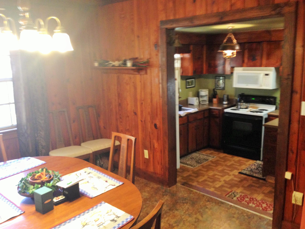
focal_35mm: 33
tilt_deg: -11.5
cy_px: 114
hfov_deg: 55.4
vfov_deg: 42.9
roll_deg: +1.5
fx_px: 291
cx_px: 152
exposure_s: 1/20
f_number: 2.4
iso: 200
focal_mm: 4.12
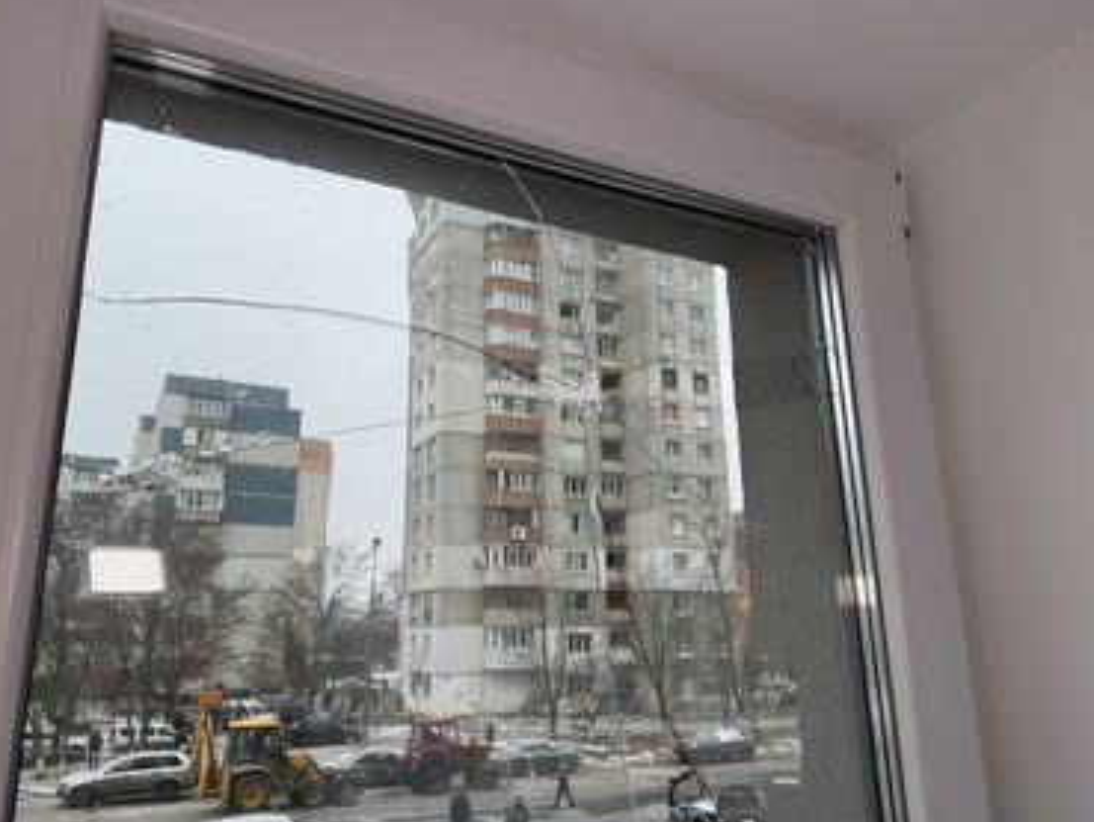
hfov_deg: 67.2
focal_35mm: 26
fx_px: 822
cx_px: 507
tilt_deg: +13.6
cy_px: 421
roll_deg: +0.8
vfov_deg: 53.1
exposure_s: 1/477
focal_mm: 6.76
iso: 80
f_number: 1.78
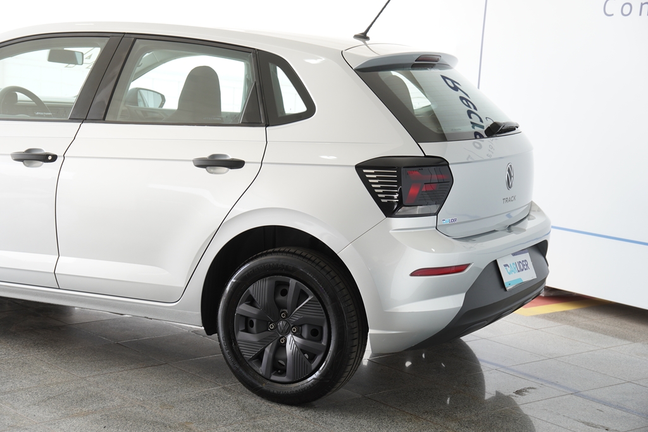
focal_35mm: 66
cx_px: 324
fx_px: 1188
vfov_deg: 20.6
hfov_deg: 30.5
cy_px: 216
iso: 160
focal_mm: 44
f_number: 4
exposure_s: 1/125
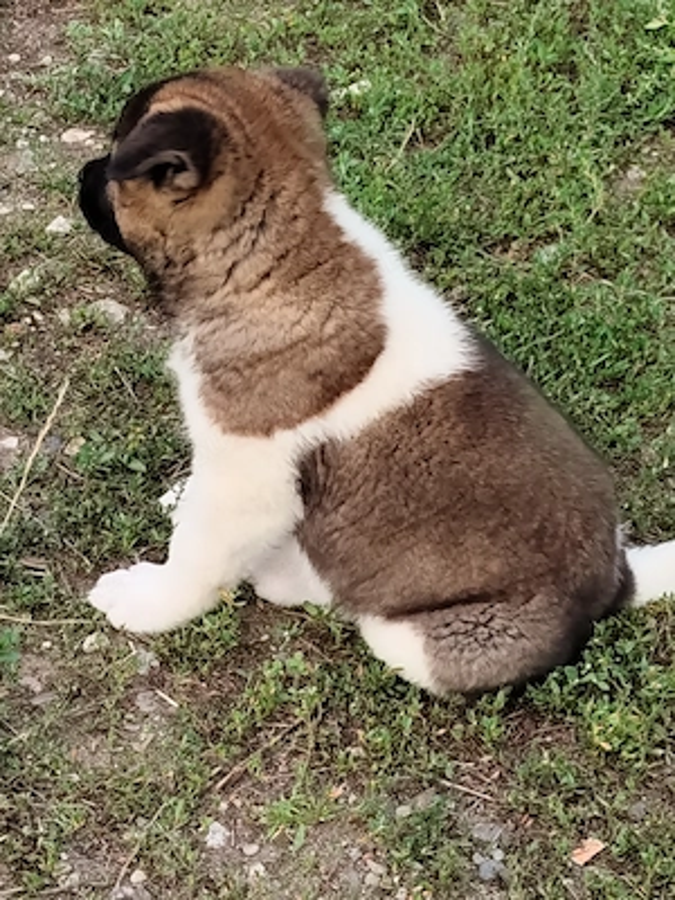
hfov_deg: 16.6
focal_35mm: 89
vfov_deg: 22.0
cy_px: 450
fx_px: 2314
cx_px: 338
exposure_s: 1/155
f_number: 1.7
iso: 52
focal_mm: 5.24
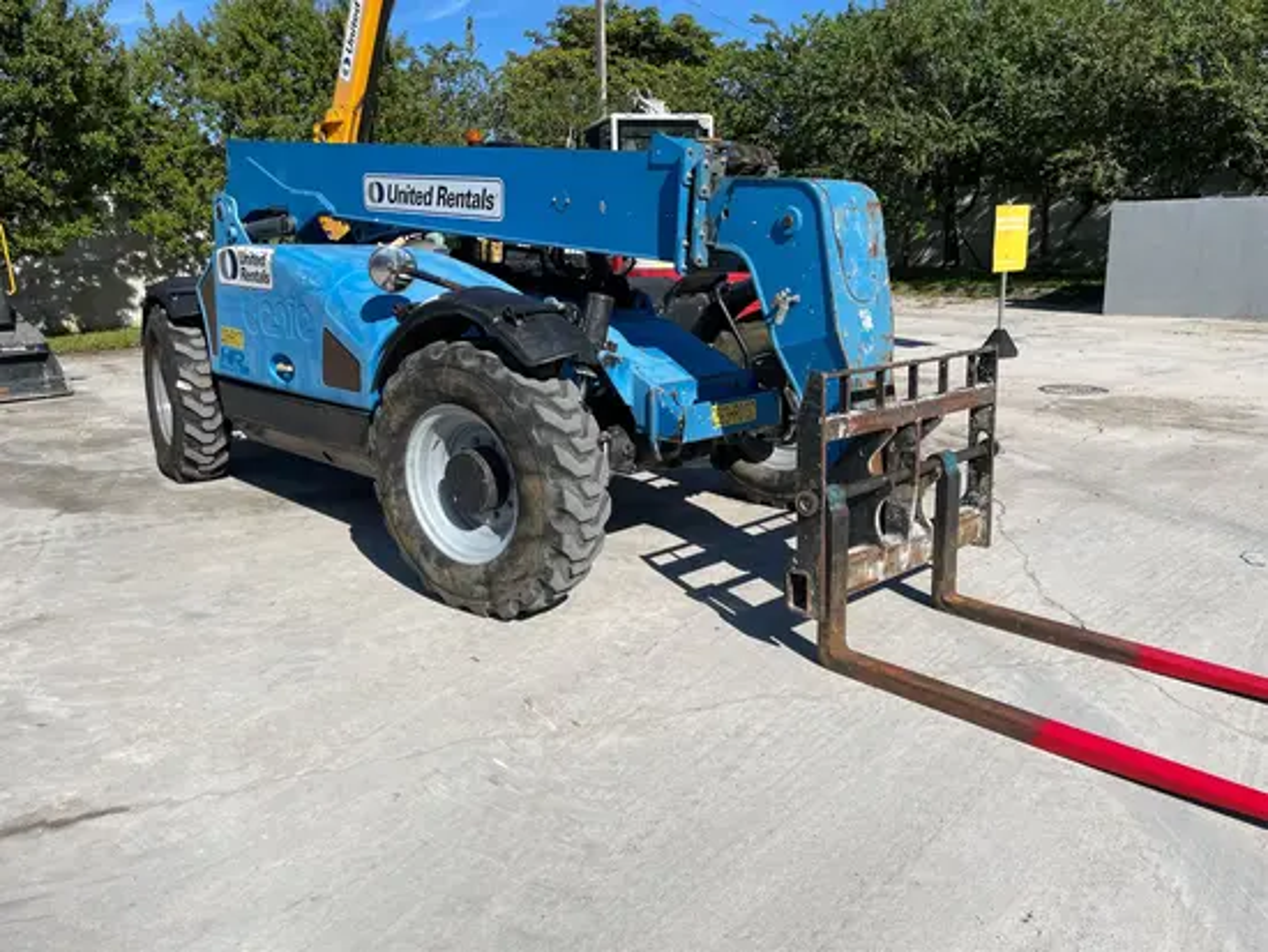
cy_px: 476
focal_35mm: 26
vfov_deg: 53.1
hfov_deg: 67.3
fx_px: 953
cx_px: 634
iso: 32
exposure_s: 1/4651
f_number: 1.6
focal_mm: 4.2
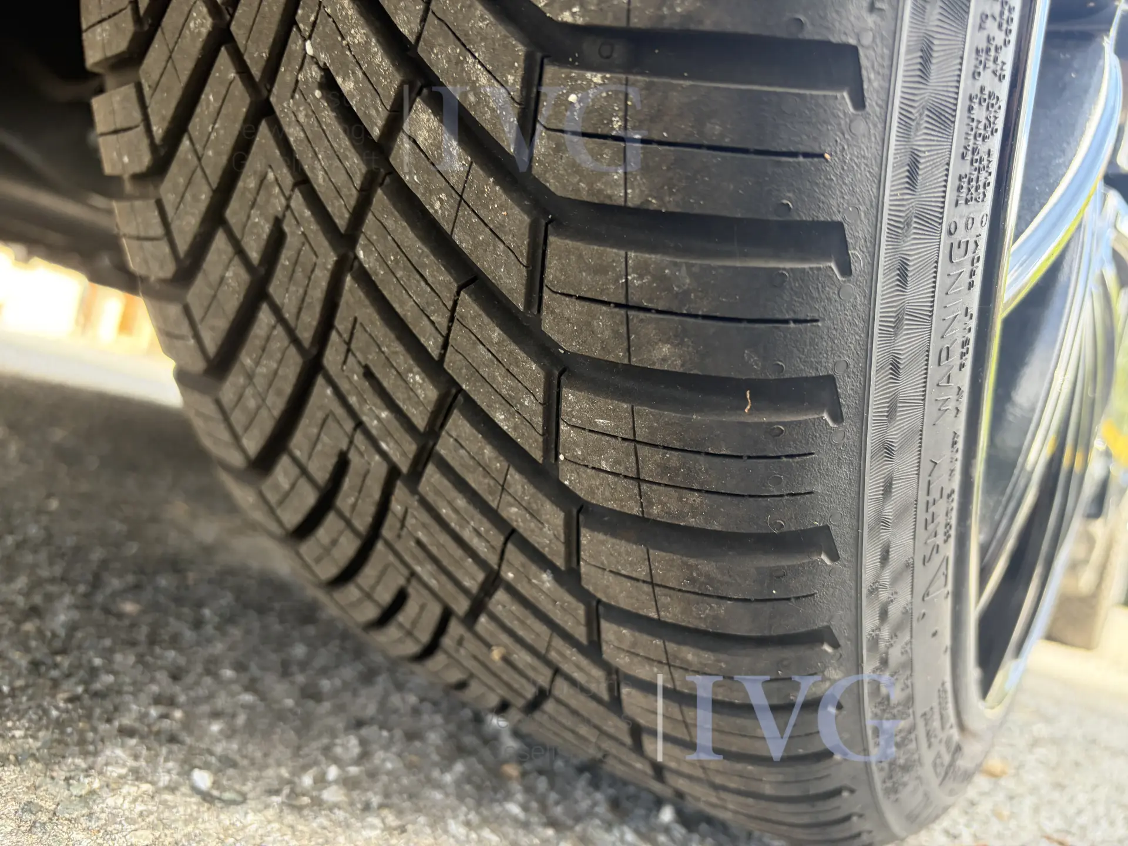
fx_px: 847
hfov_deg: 67.3
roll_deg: -15.1
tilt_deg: +0.4
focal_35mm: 26
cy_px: 423
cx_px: 564
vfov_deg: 53.1
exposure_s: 1/148
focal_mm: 5.96
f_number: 1.6
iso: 125
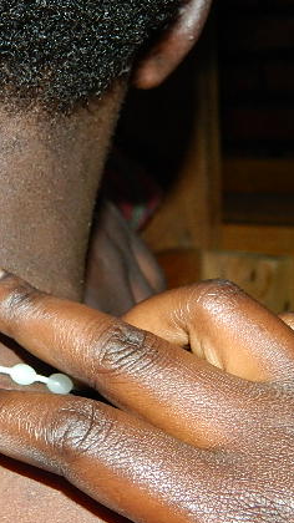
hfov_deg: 15.0
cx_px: -41
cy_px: 269
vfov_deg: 27.2
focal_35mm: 78
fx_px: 1082
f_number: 3.6
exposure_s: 1/50
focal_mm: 8.4
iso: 200
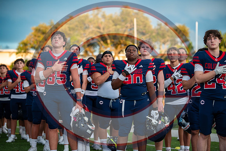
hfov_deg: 18.6
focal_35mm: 110
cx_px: 113
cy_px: 76
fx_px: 691
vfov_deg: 12.5
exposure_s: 1/1000
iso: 1250
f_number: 2.8
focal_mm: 110
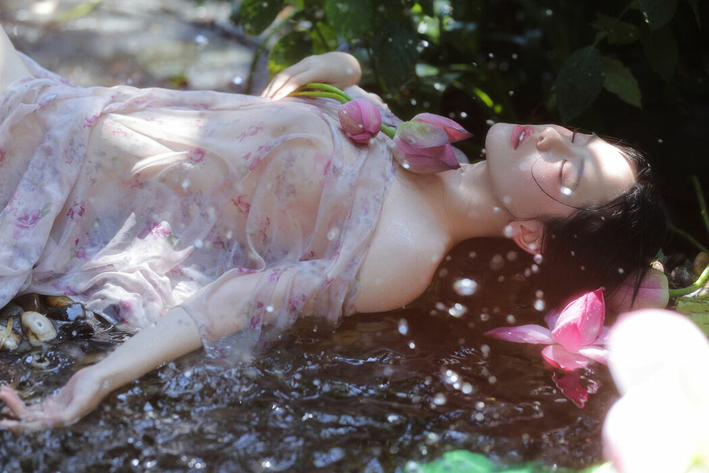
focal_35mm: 84
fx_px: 1654
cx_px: 354
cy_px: 236
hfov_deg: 24.2
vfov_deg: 16.3
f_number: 2.5
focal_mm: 85
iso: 400
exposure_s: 1/800
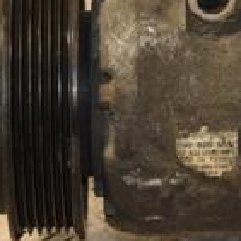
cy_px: 51
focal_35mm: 282
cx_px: 238
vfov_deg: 6.2
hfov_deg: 6.2
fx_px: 2221
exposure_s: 1/125
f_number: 5
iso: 800
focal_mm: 52
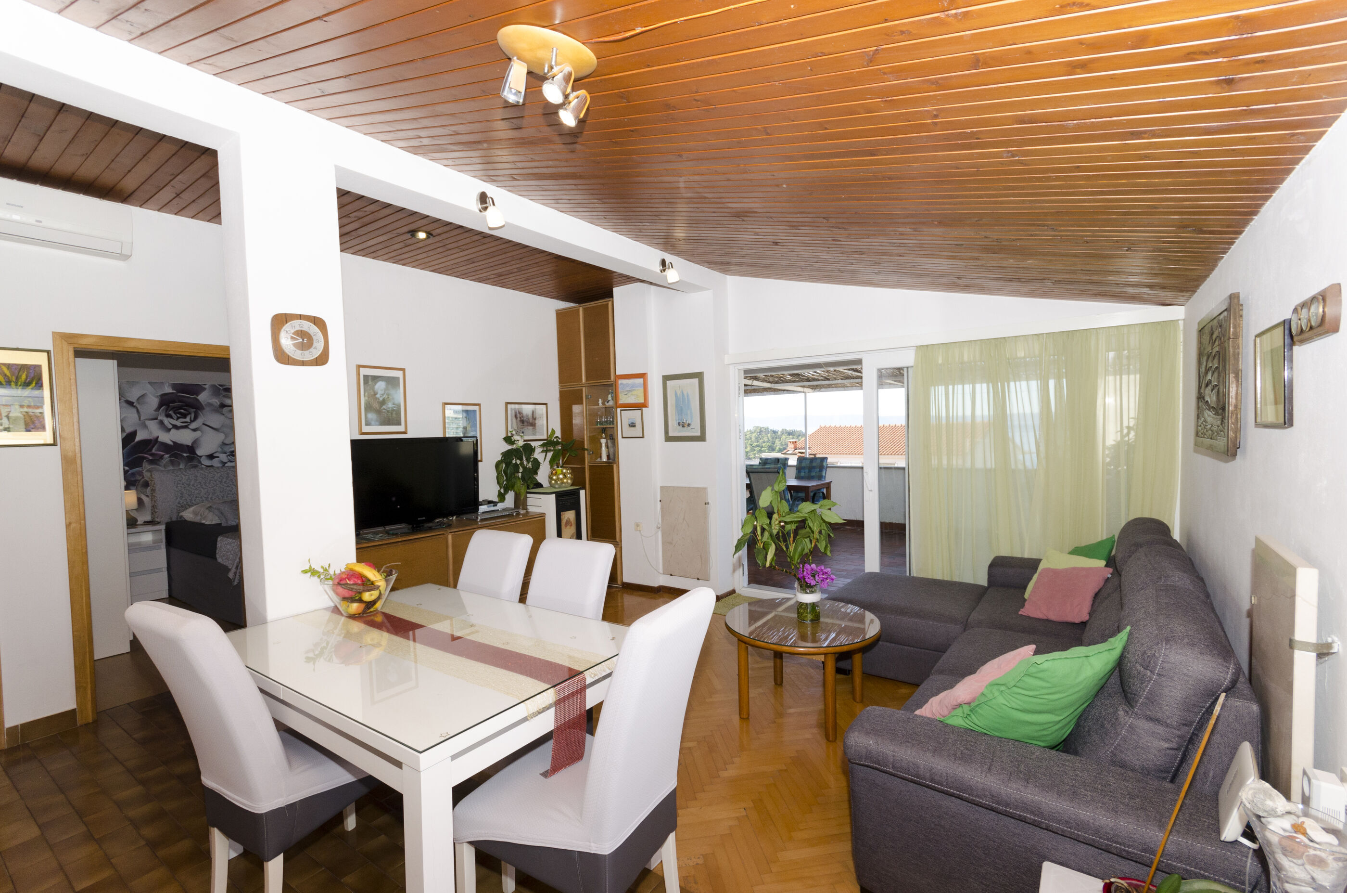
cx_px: 674
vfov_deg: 77.1
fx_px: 560
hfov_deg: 100.5
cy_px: 446
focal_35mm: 15
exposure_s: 1/200
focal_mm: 10
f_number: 8
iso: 400
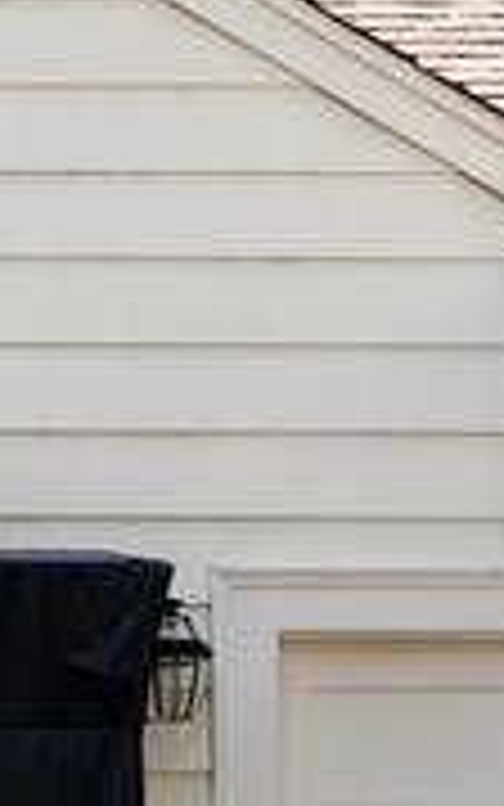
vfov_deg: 11.8
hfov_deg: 7.1
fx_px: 3799
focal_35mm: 173
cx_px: -695
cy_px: 1031
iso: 640
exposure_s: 1/320
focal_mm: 28
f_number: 7.1
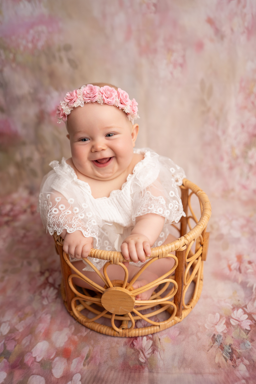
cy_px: 192
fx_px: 373
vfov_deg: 54.4
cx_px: 128
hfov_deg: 37.9
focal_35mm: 35
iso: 100
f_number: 2.2
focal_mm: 35
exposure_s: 1/160
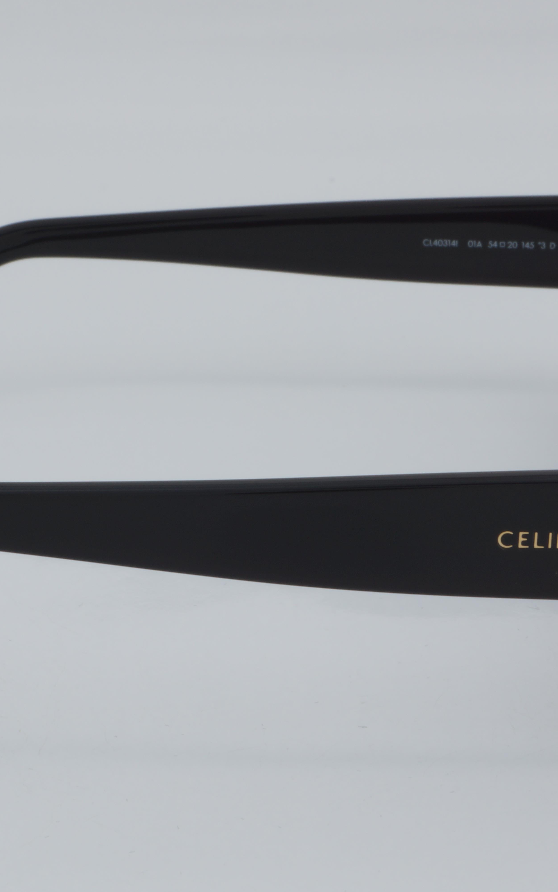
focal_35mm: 115
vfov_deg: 18.1
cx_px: 216
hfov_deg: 11.4
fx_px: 2798
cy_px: 446
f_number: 32
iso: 100
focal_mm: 50
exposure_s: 1/4
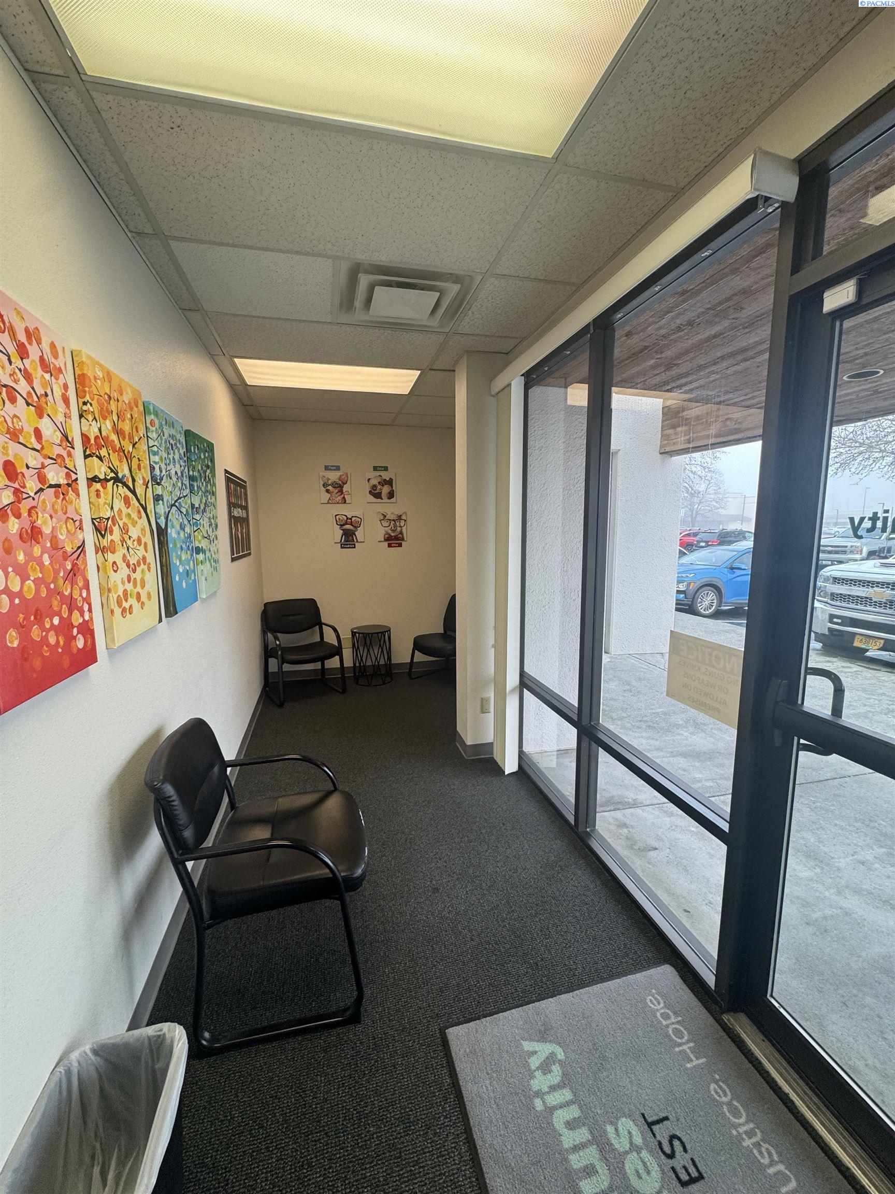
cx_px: 448
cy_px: 597
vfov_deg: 102.1
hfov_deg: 85.7
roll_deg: +1.3
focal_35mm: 14
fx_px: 483
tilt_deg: -6.0
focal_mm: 2.22
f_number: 2.2
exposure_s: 1/120
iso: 125
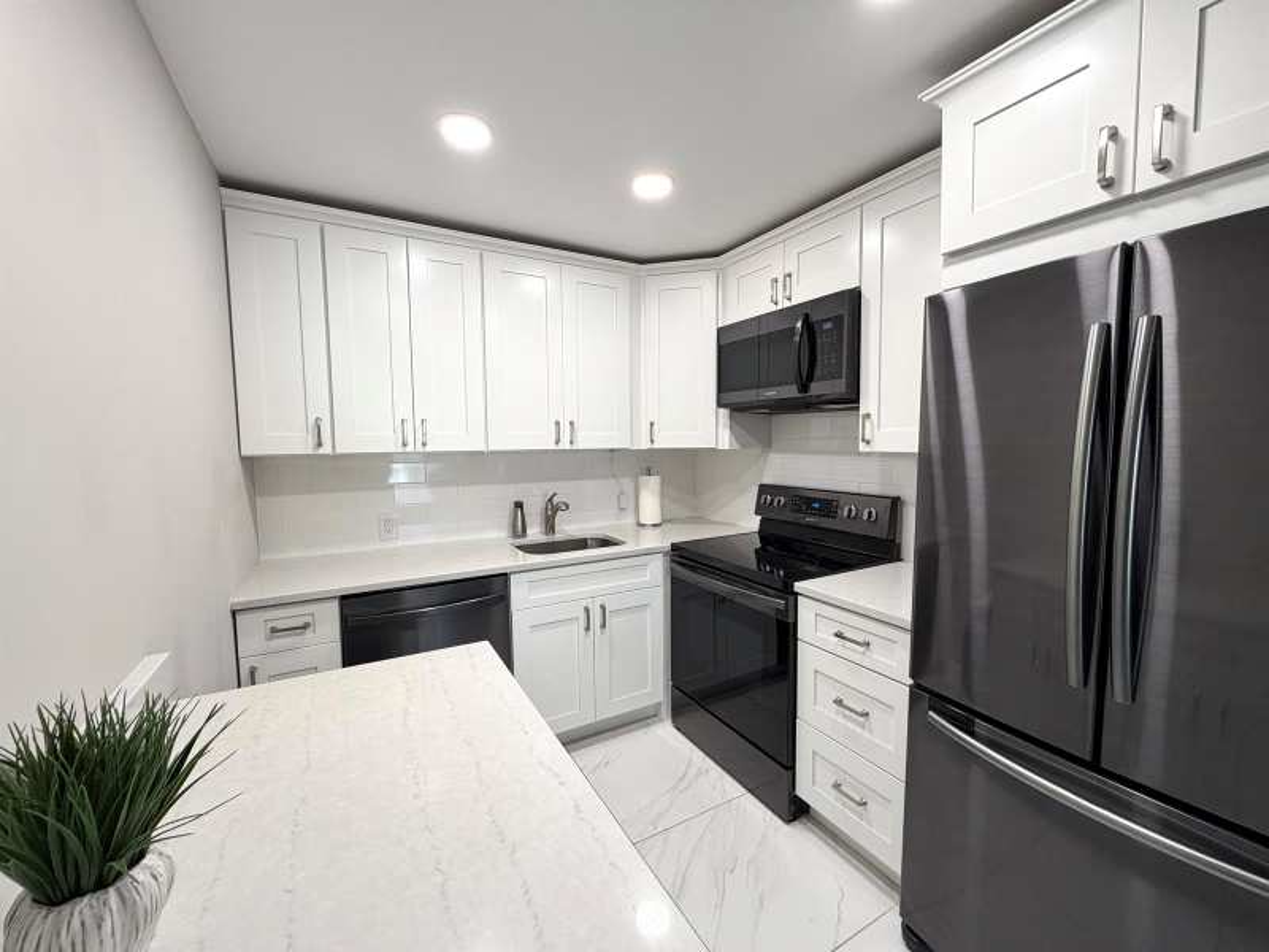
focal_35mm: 14
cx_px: 634
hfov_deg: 102.1
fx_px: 513
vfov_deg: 85.7
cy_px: 476
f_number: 2.2
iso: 200
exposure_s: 1/120
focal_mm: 2.22
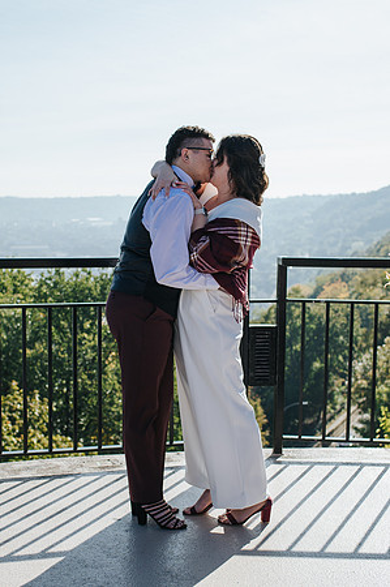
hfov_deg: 24.7
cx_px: 167
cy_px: 305
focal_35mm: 55
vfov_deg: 36.5
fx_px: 889
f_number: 3.2
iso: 100
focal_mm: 35
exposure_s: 1/1000
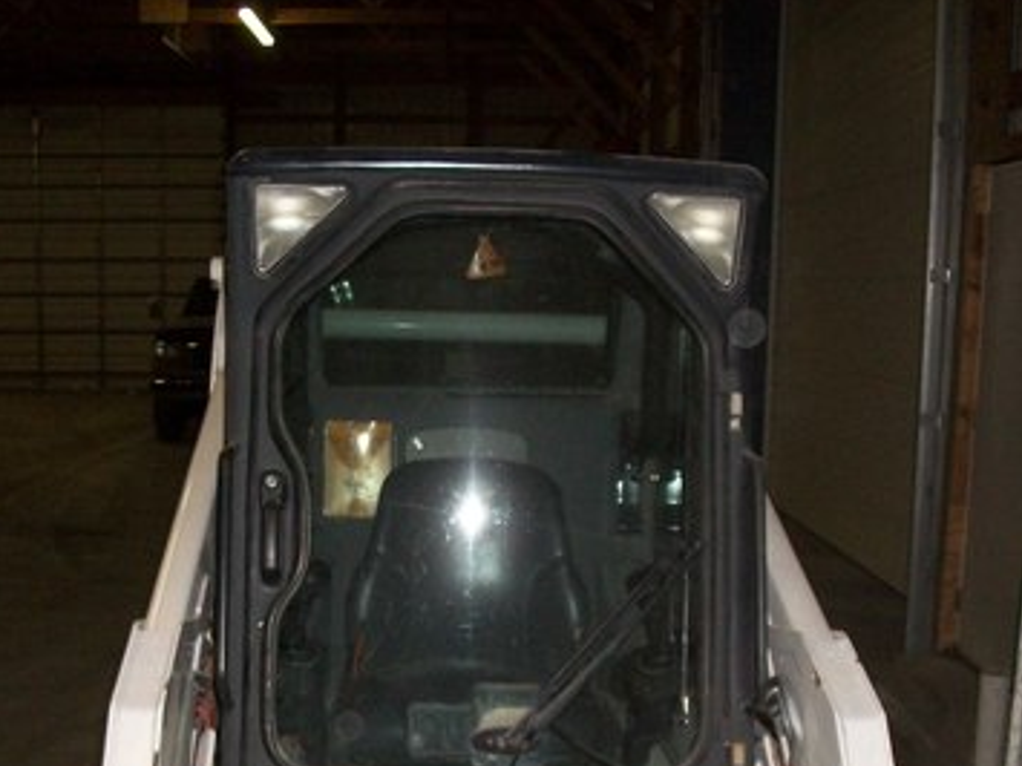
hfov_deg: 38.9
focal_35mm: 49
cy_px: 567
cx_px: 446
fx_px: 1446
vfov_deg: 29.2
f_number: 2.9
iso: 240
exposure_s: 1/30
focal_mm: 5.7
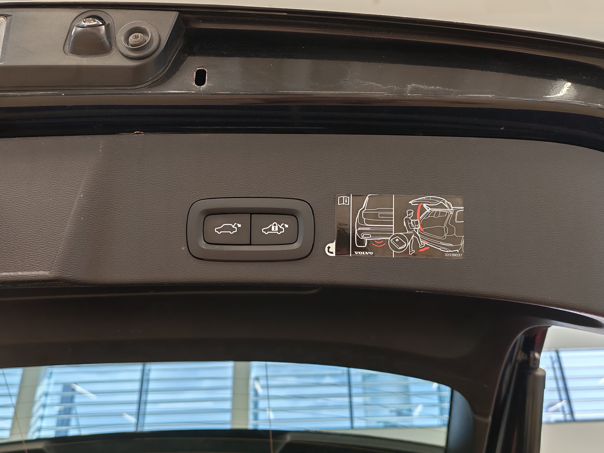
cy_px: 226
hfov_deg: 55.4
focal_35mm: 33
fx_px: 576
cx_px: 302
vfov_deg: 42.9
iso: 320
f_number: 1.9
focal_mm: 6.12
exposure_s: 1/100
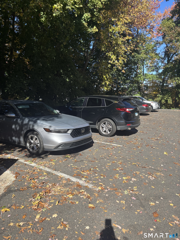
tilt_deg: -10.5
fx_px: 180
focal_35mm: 26
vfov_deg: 67.3
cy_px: 120
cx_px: 90
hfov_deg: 53.1
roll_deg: +0.3
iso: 50
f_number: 1.6
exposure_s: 1/1263
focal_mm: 5.96
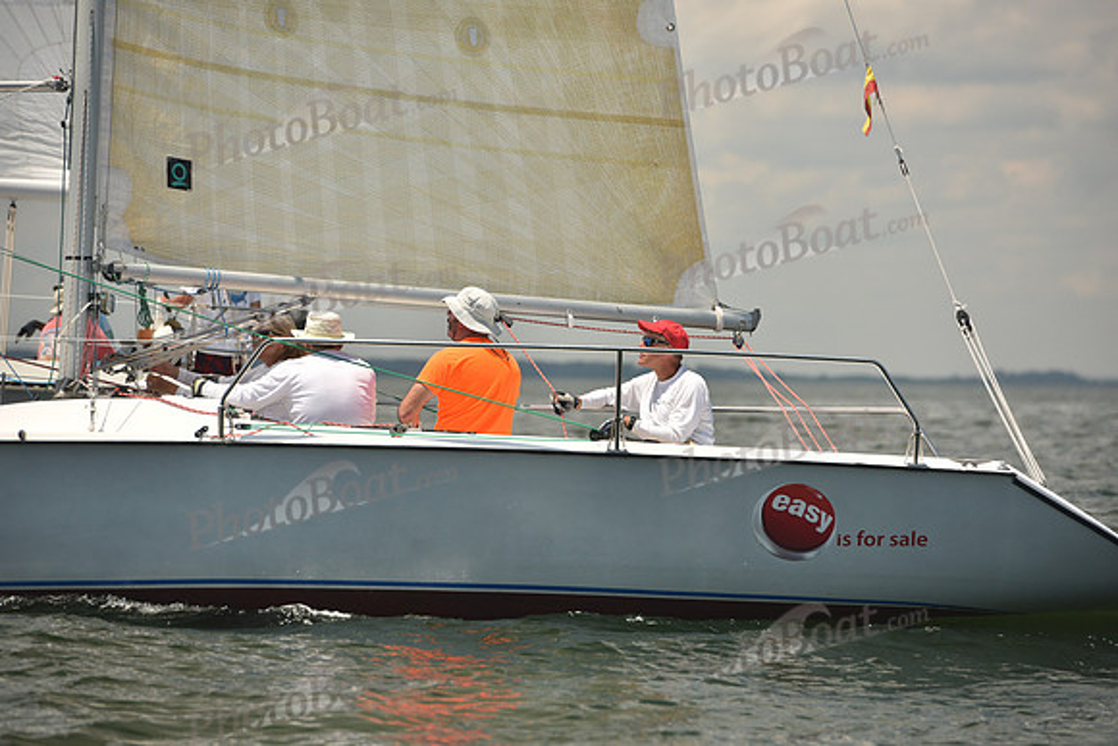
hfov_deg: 10.3
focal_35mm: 200
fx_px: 6212
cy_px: 373
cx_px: 559
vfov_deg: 6.9
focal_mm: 200
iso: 320
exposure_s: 1/1250
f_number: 5
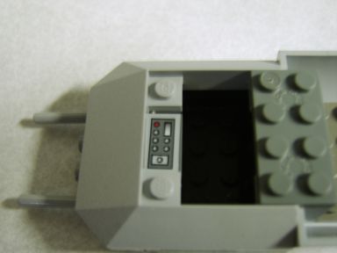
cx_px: 168
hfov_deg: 58.4
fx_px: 302
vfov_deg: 45.4
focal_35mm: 31
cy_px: 126
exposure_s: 1/4
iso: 71
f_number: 2.7
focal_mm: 8.13
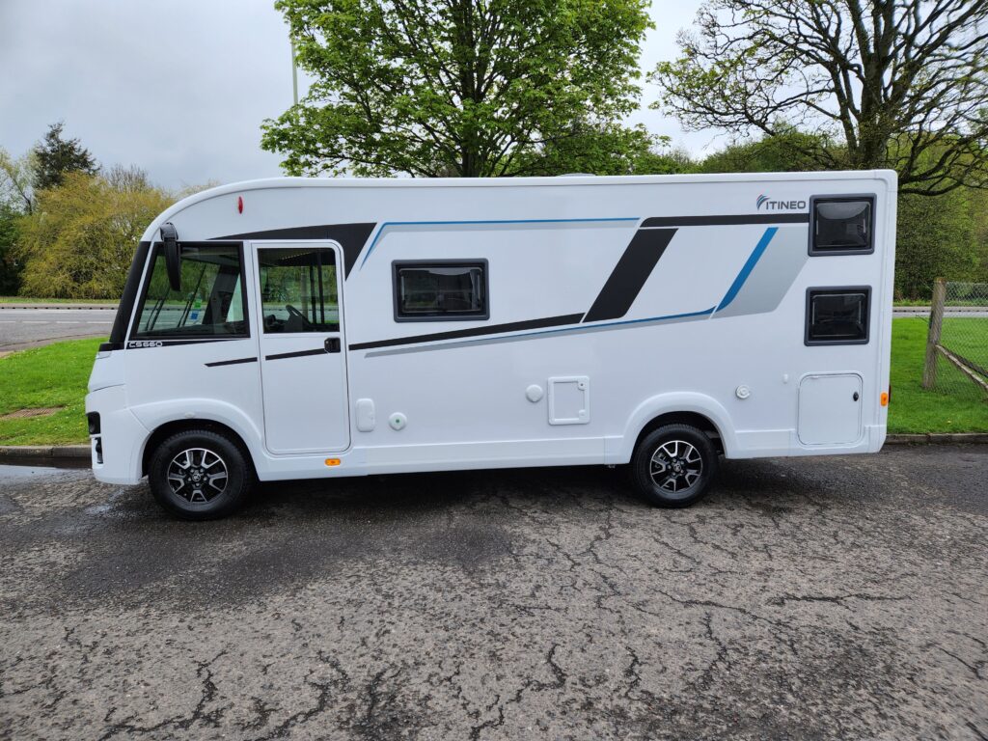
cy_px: 370
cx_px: 494
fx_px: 656
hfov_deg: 73.9
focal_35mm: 23
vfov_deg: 58.9
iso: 20
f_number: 1.8
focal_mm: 5.4
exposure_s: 1/650
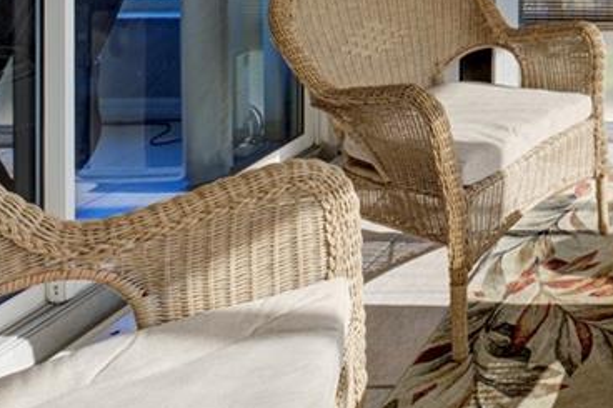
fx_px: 664
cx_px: 788
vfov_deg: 27.8
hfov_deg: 35.1
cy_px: -134
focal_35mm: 39
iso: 400
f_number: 8
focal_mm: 14
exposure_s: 1/125
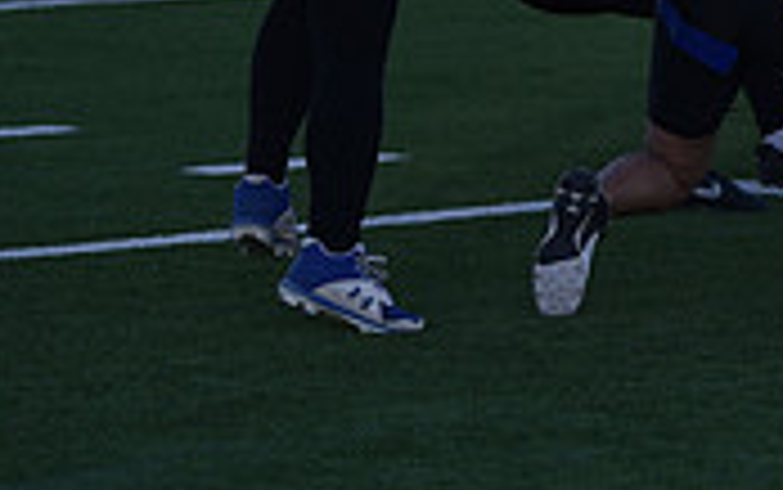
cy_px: -254
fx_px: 9054
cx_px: 1035
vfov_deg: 3.1
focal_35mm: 424
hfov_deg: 4.9
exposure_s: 1/1250
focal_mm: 125
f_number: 2.8
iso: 160
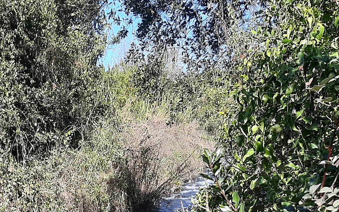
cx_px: 38
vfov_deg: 17.0
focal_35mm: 70
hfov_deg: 28.3
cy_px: 306
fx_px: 647
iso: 40
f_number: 1.7
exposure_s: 1/1271
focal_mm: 3.93
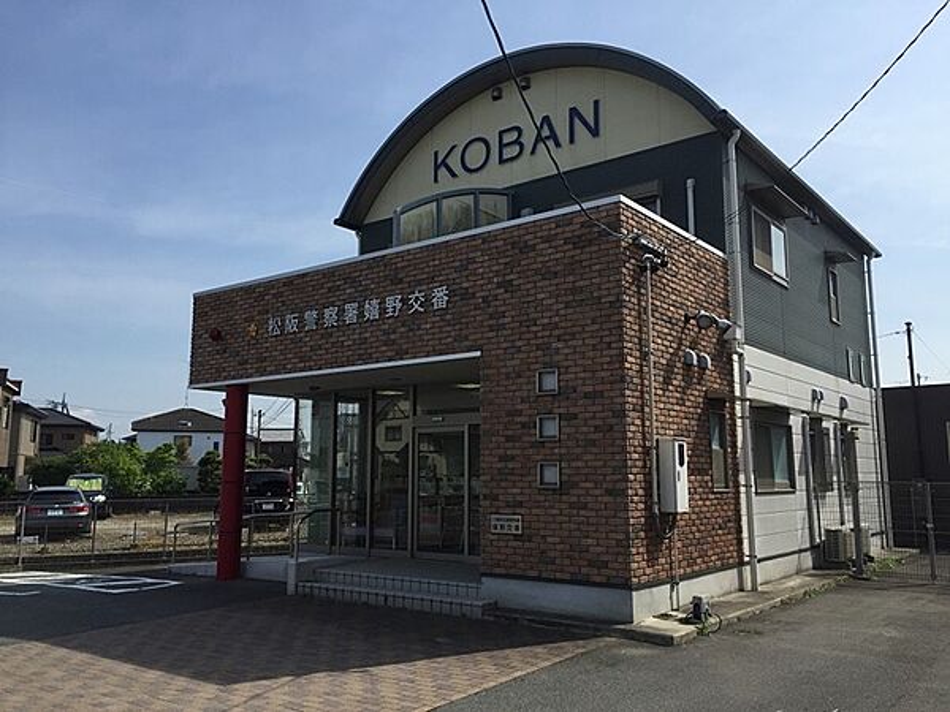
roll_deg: +0.4
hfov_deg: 61.7
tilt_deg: +8.2
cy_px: 356
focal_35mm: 29
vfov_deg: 48.2
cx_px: 475
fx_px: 796
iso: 32
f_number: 2.2
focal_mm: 4.15
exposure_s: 1/2326
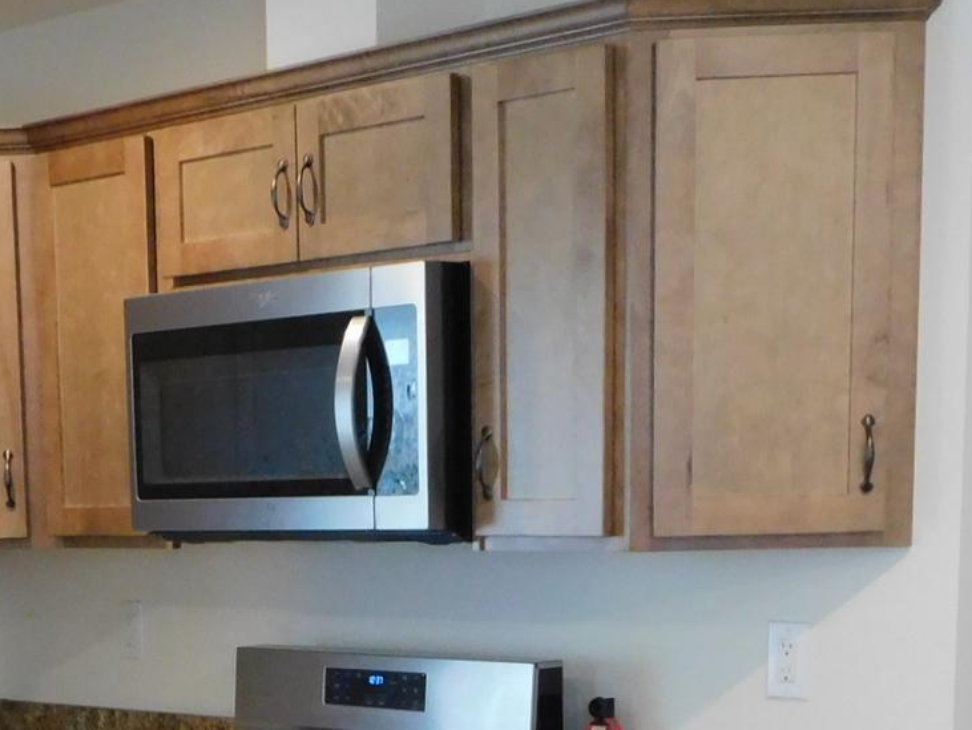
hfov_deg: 23.0
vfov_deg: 16.6
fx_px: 2360
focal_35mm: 84
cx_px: 205
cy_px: 951
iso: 400
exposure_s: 1/30
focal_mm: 5.3
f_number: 3.2
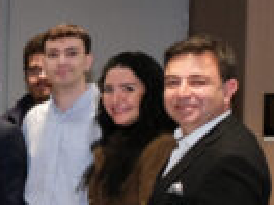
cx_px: -376
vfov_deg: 10.6
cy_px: 174
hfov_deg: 11.7
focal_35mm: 140
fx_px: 1108
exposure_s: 1/60
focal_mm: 16.5
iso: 1250
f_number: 5
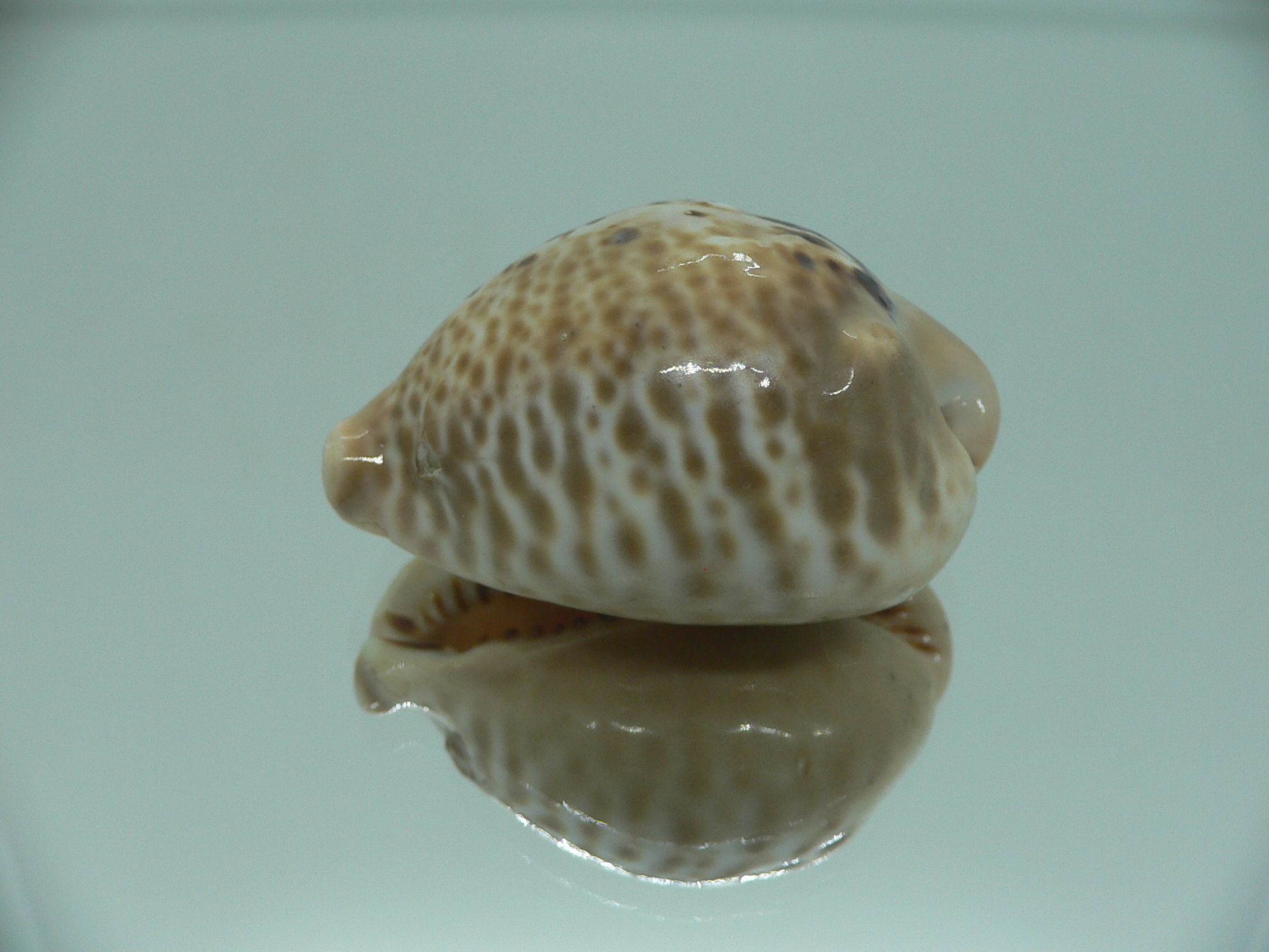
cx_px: 634
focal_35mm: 35
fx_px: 1283
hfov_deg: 52.6
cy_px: 476
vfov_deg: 40.7
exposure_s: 1/60
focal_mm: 4.6
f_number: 2.8
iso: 80
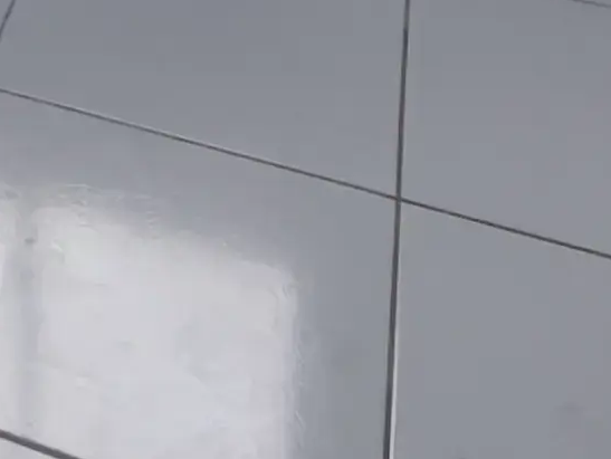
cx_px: -353
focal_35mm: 90
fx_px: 1590
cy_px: -822
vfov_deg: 11.5
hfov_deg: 18.7
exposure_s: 1/317
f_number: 2.2
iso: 50
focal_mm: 1.65
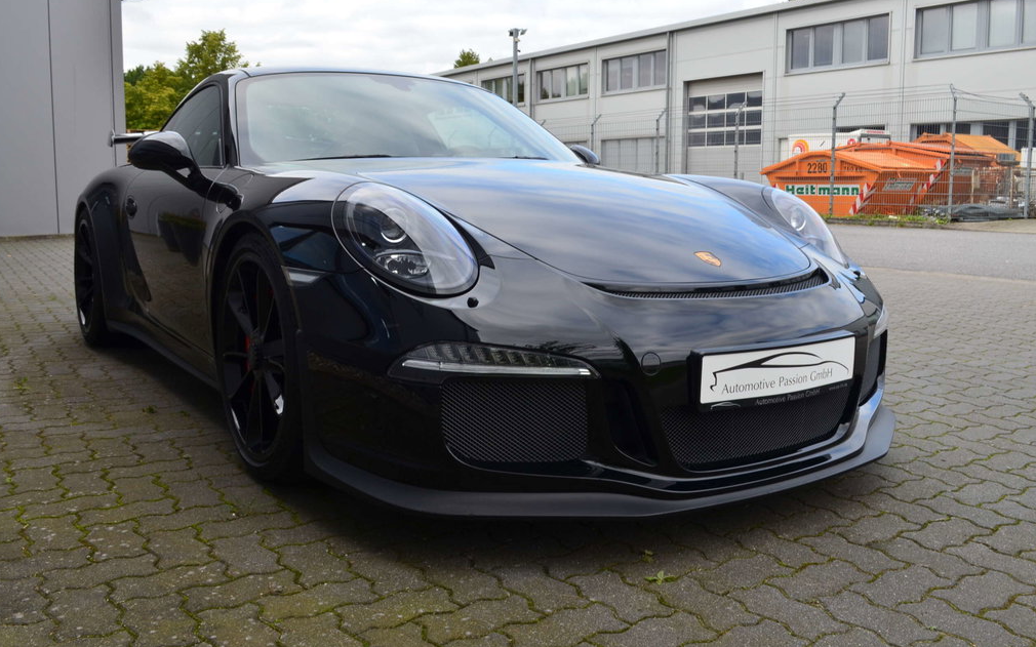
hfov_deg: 56.7
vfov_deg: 37.2
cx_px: 520
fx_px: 960
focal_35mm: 34
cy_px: 301
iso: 200
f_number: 10
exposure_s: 1/60
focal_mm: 22
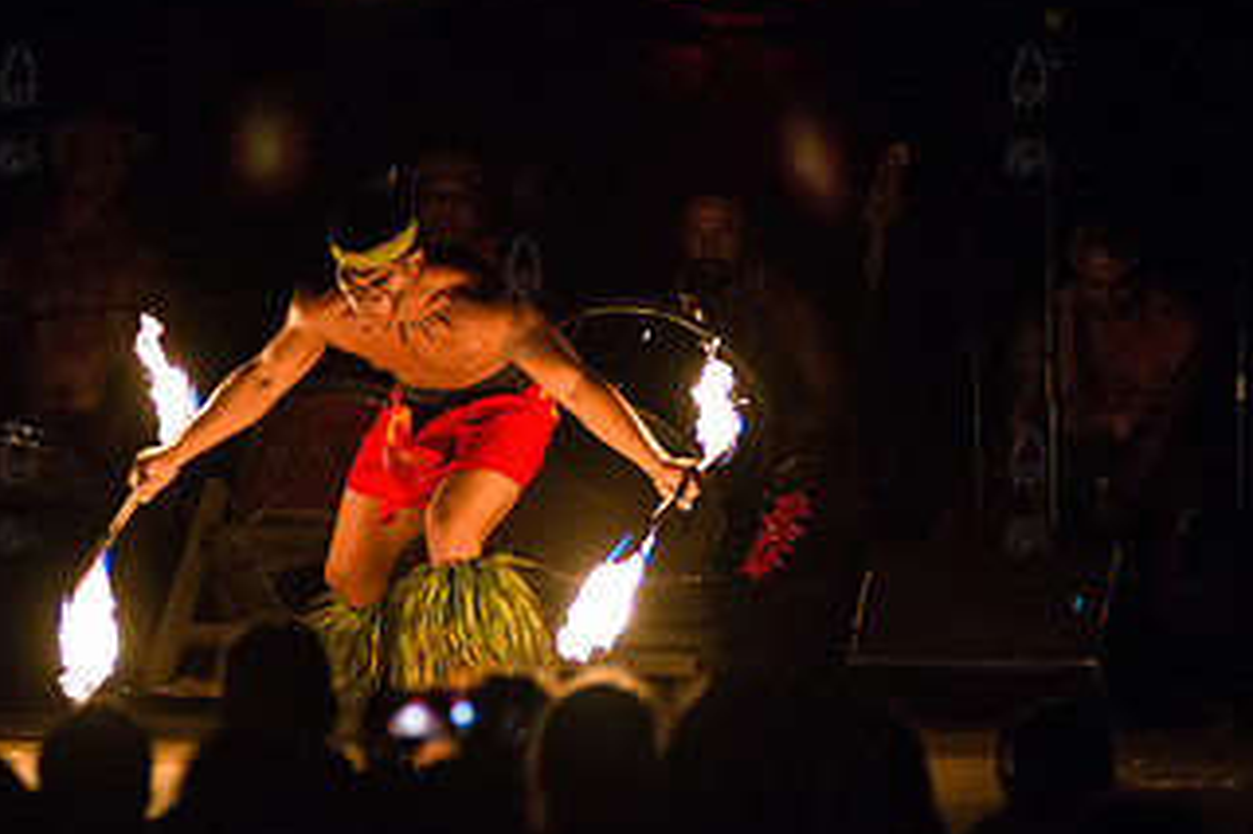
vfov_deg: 5.2
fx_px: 9149
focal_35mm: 263
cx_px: 521
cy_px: 296
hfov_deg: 7.8
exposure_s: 1/400
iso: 4000
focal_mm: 145
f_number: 2.8
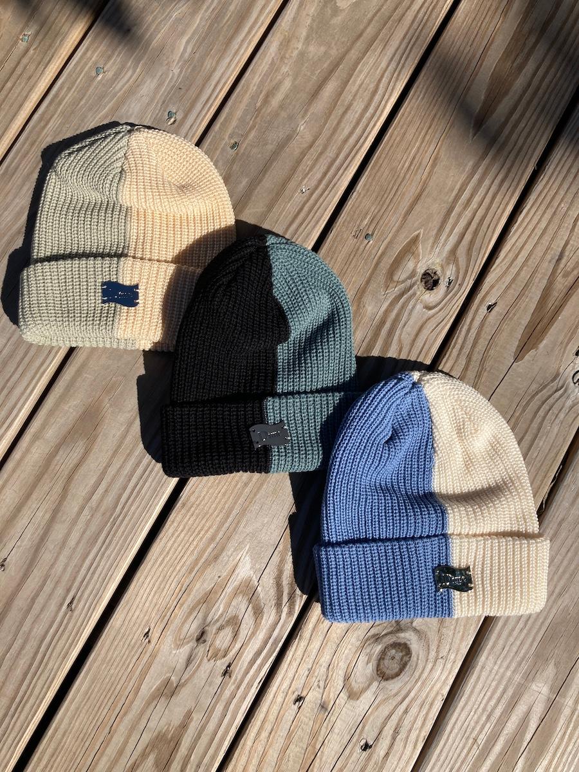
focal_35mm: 28
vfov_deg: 63.4
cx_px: 290
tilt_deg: -82.0
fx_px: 624
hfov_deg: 49.7
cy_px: 386
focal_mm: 3.99
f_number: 1.8
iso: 20
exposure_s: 1/3247
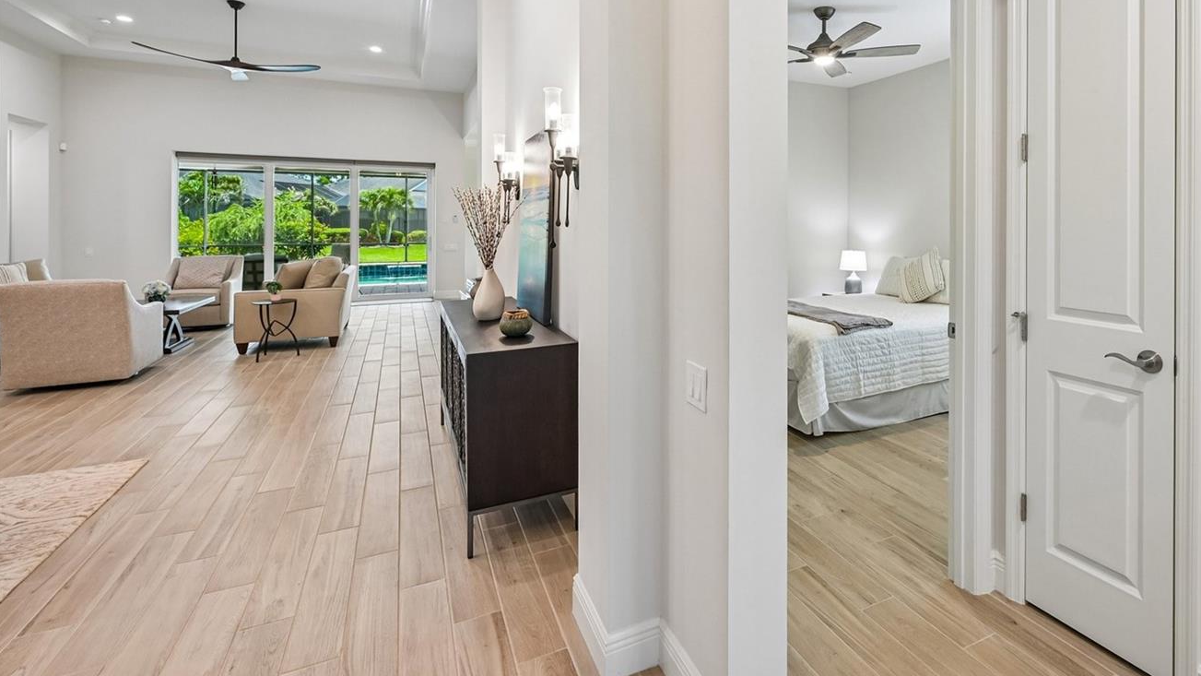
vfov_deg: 59.6
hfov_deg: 91.2
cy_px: 223
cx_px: 734
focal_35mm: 18
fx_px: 573
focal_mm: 14
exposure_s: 1/30
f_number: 8
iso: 400
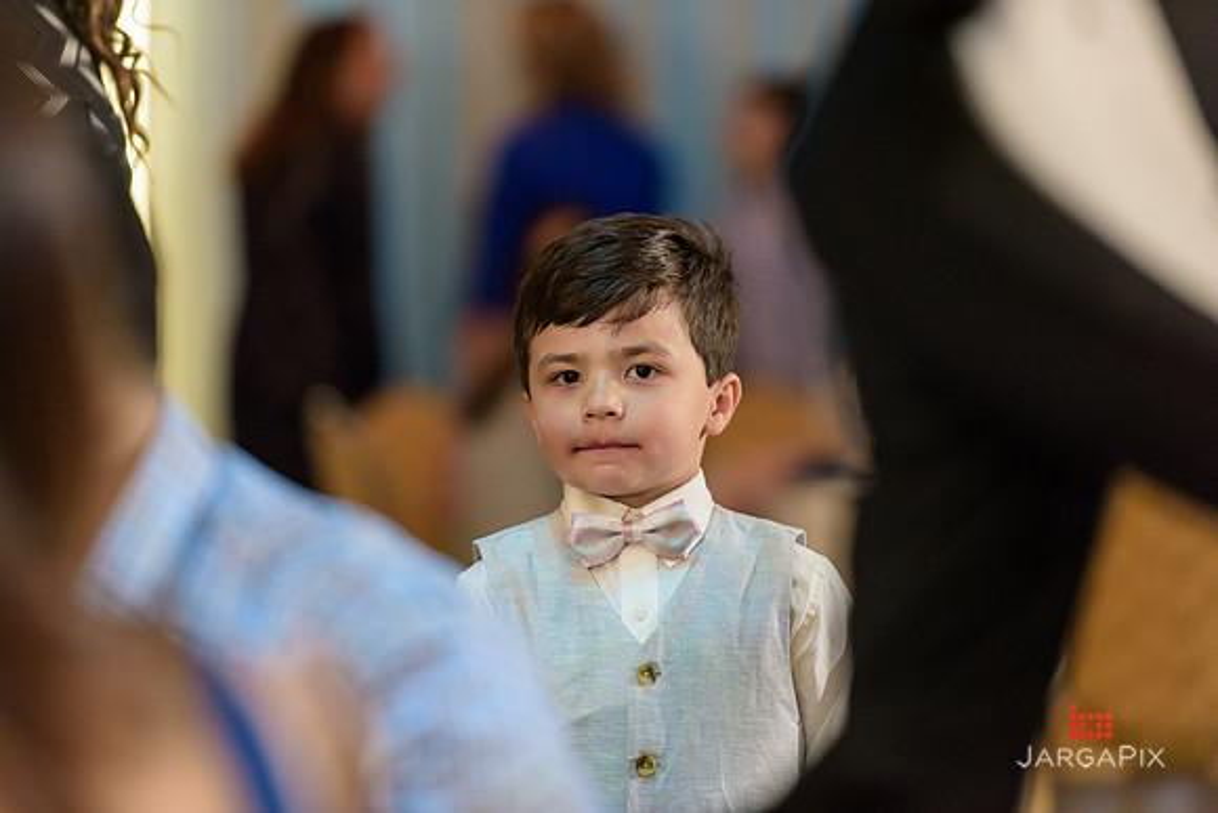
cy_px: 406
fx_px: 6768
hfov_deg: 10.3
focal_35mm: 200
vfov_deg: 6.9
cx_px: 609
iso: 1600
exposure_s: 1/125
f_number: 3.2
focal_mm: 200
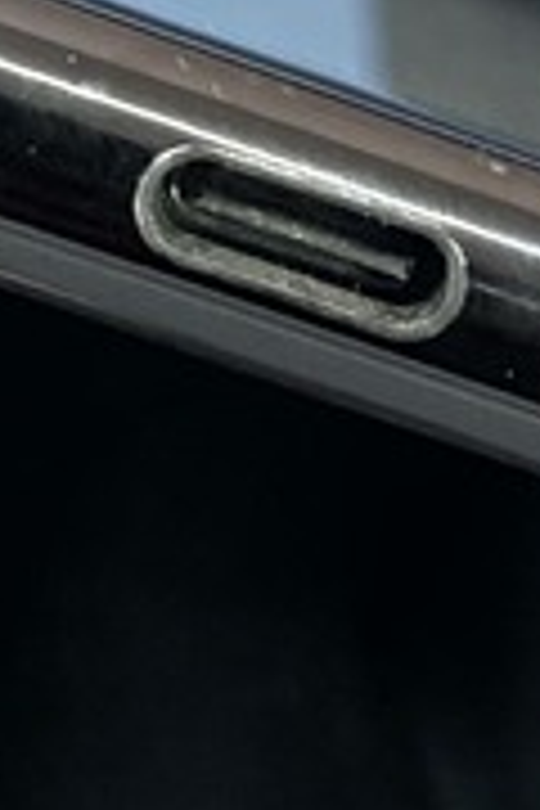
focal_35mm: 144
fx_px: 3240
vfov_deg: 14.2
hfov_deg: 9.5
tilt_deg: -52.2
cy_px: 135
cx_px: 356
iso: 250
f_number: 1.8
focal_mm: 4.25
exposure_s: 1/60
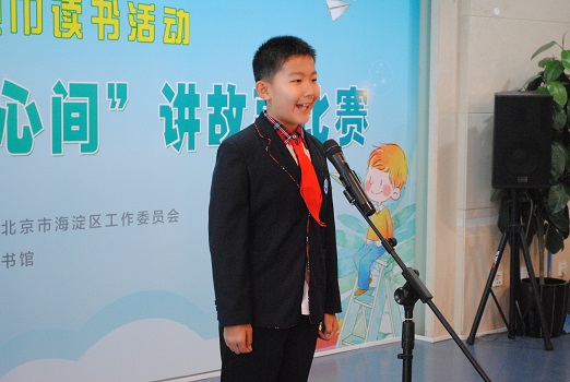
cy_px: 191
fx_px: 1190
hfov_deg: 26.9
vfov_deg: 18.3
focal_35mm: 75
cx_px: 285
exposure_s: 1/15
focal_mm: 50
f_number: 5.6
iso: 1600
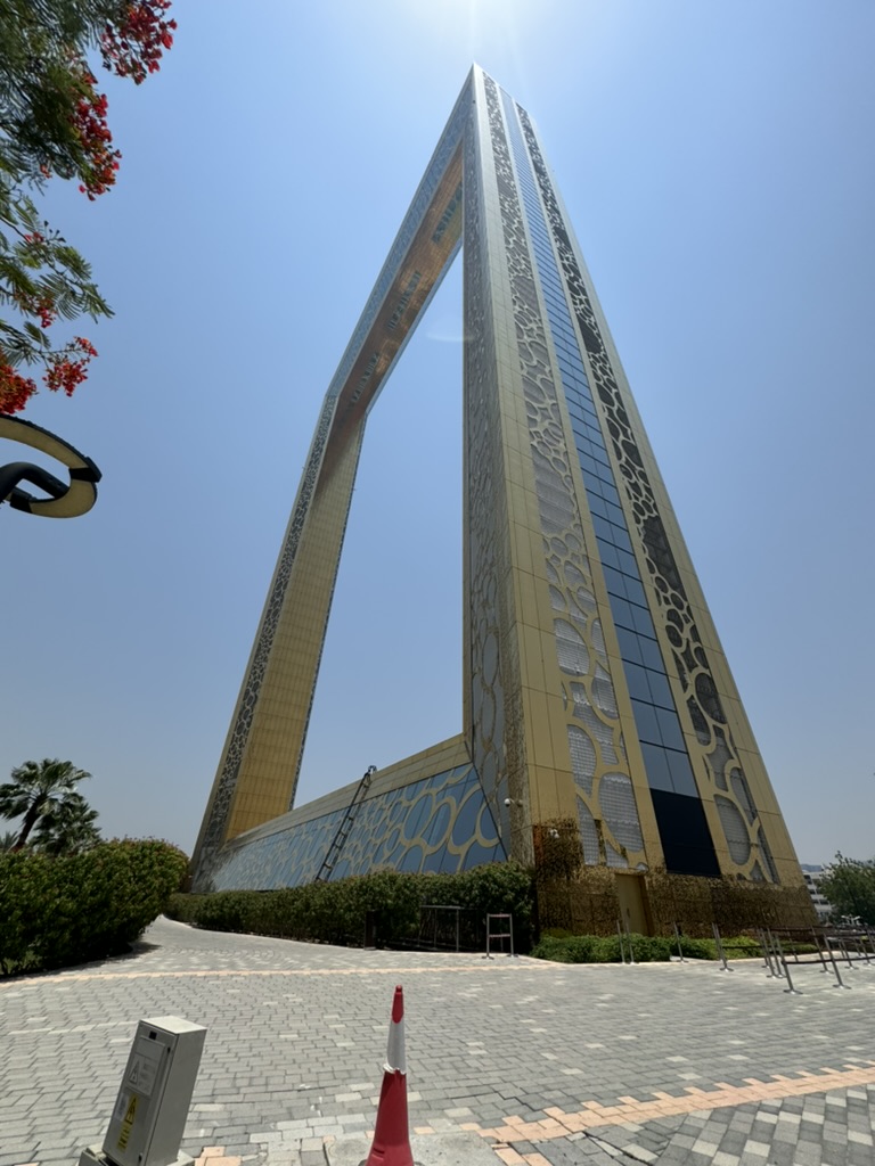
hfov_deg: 85.7
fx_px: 472
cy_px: 583
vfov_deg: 102.1
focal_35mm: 14
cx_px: 438
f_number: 2.2
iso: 50
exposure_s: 1/2985
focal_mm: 2.22
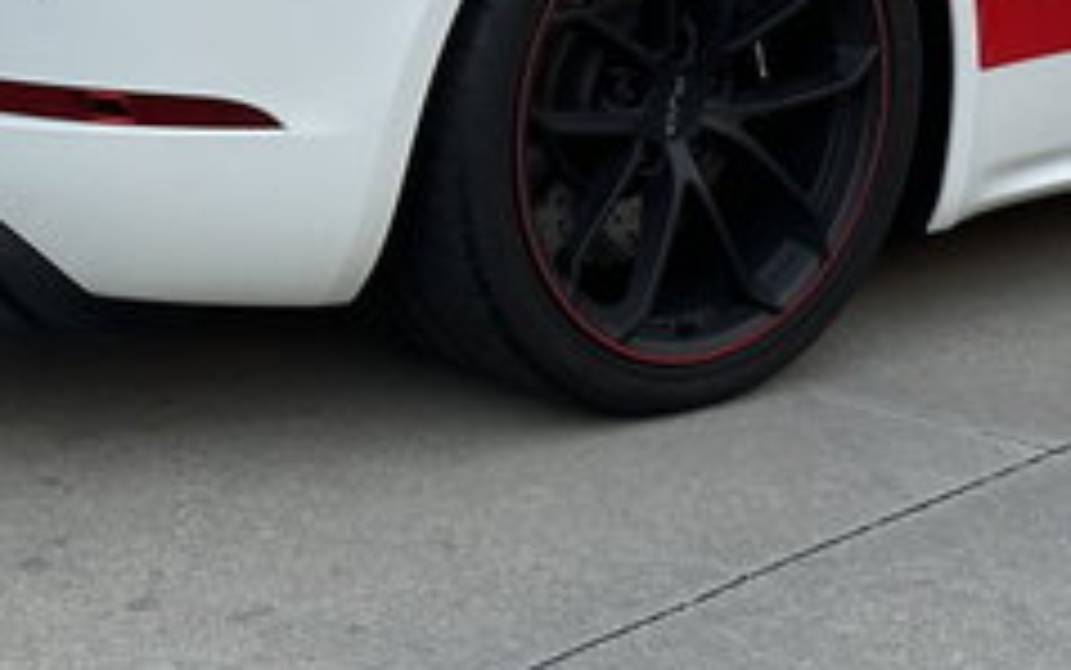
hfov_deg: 12.7
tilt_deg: -8.2
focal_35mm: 164
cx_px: 711
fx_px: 4789
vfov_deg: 7.8
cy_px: -355
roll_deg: +0.4
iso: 50
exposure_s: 1/187
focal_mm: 6.86
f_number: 1.78
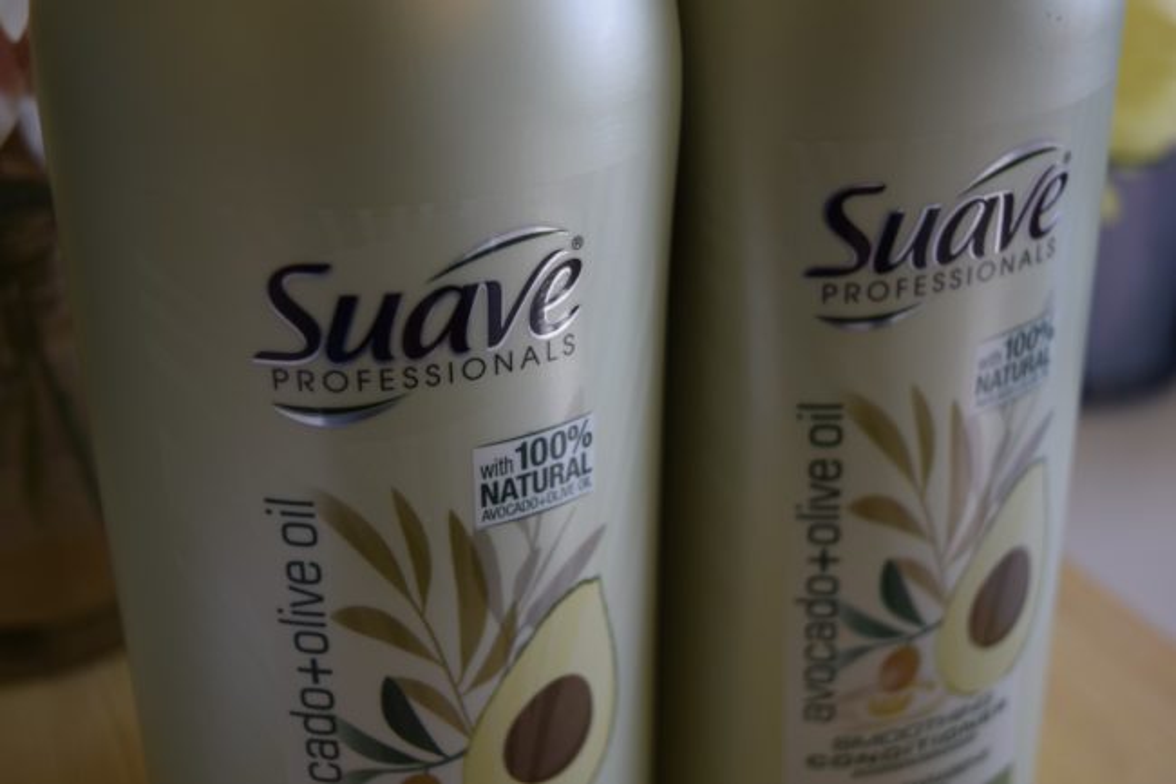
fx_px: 1568
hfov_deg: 41.1
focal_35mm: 48
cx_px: 588
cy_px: 392
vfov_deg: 28.1
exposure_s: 1/80
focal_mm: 32
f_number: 4.5
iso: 400
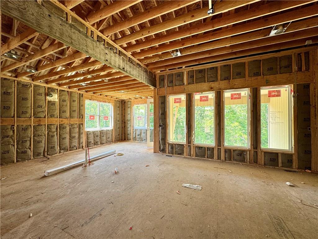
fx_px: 129
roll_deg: +0.0
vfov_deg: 85.7
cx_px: 159
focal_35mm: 14
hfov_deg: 102.1
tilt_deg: -0.5
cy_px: 120
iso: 80
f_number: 2.2
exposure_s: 1/99
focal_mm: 2.22
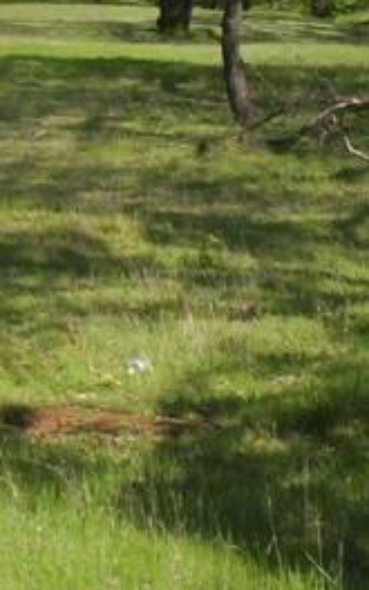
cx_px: -273
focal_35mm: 117
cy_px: 134
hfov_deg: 10.6
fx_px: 1883
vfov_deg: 17.7
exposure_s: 1/513
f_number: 4.5
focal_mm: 4.99
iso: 100
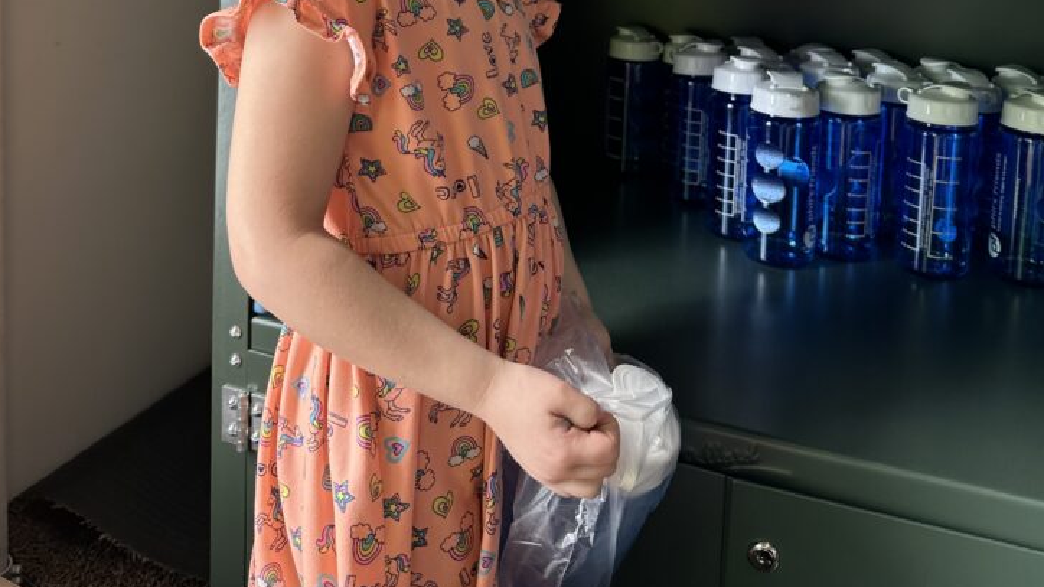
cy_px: -50
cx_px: 518
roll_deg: -2.2
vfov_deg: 29.1
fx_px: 1024
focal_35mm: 37
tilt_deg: -3.2
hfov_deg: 54.0
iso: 80
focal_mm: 6.86
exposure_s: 1/251
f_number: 1.78
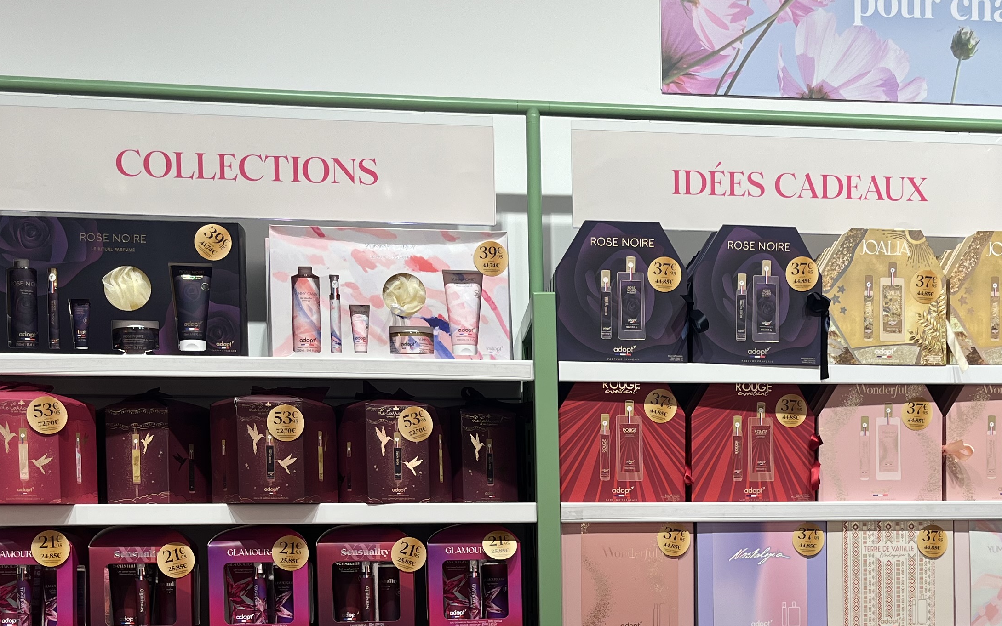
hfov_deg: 39.2
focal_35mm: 51
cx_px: 657
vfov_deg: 24.3
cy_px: 618
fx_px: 1393
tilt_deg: -2.3
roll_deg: +1.1
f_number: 1.6
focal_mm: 5.1
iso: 40
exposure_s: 1/247
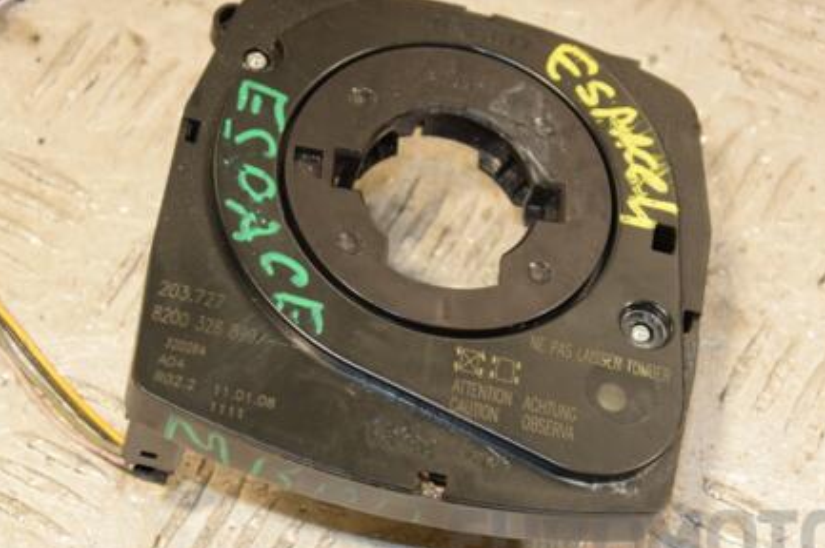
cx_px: 413
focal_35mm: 129
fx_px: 2954
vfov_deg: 10.6
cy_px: 285
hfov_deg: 15.9
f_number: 5.3
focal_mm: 62
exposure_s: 1/160
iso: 800
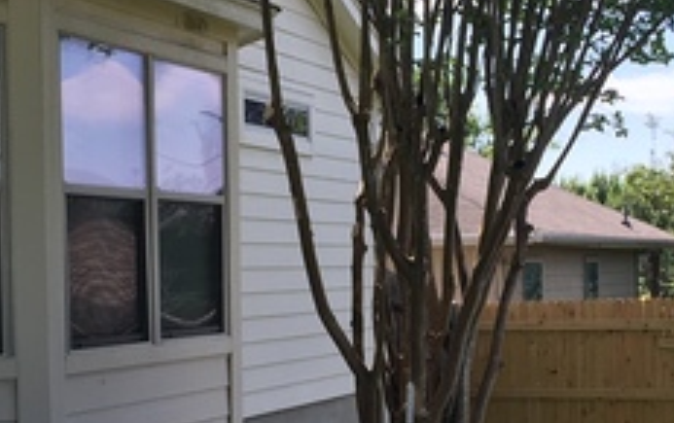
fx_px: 1563
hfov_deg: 24.3
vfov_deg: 15.3
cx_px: 391
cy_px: 315
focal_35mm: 85
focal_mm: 4.15
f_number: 2.2
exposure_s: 1/641
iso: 25
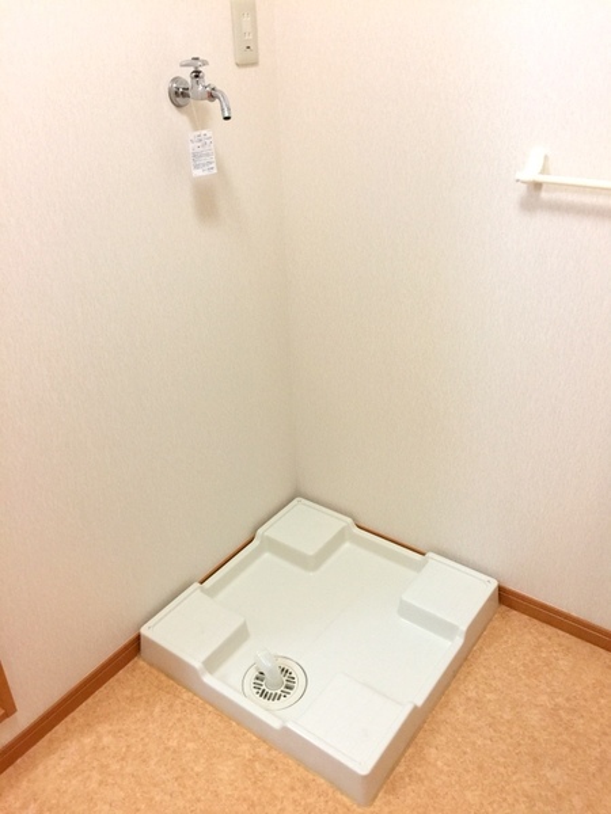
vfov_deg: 61.7
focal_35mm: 29
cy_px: 407
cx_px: 306
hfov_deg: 48.2
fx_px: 682
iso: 80
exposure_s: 1/15
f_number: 2.2
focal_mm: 4.15
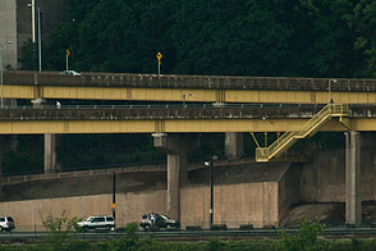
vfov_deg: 2.3
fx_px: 6172
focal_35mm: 591
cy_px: 213
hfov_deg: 3.5
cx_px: 180
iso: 200
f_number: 8
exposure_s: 1/125
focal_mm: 200
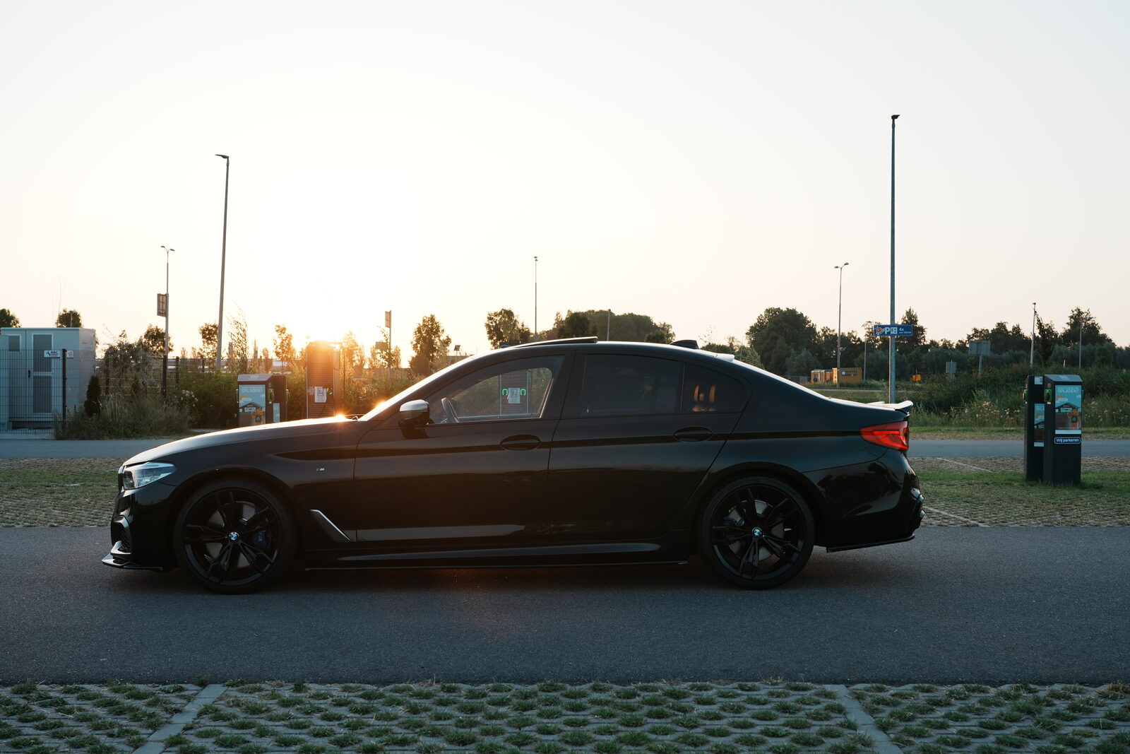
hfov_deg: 50.7
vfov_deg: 35.1
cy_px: 377
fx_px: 1193
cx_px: 565
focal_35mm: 38
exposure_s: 1/250
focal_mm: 38
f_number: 5.6
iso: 250
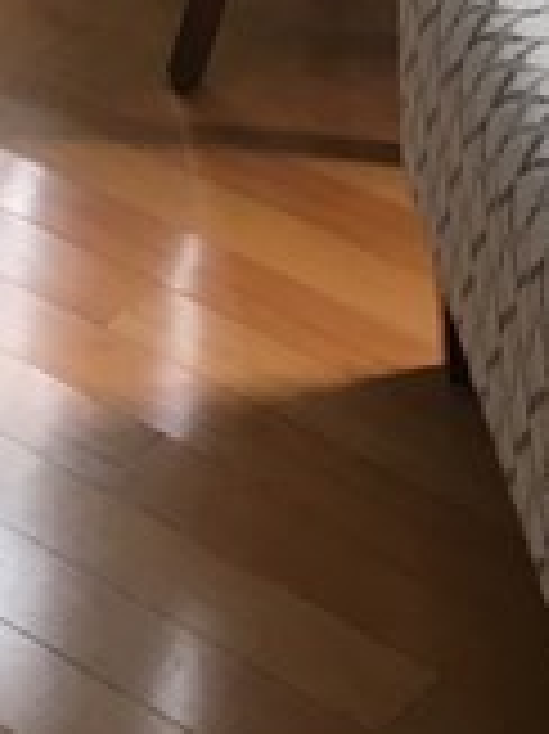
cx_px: 252
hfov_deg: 10.8
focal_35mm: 137
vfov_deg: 12.9
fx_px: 2901
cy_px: -648
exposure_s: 1/30
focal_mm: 4.15
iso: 50
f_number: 2.2
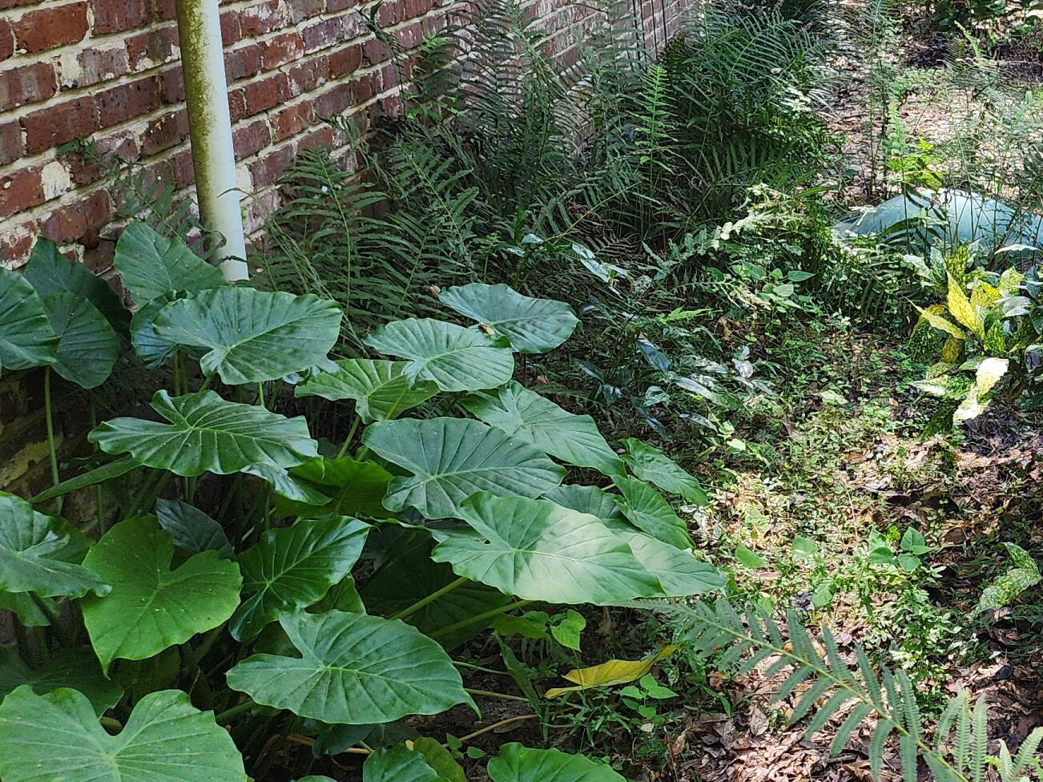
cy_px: 157
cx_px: 1163
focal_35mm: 53
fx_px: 1597
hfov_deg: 31.8
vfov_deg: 27.0
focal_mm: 6.4
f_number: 1.8
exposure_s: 1/180
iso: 80
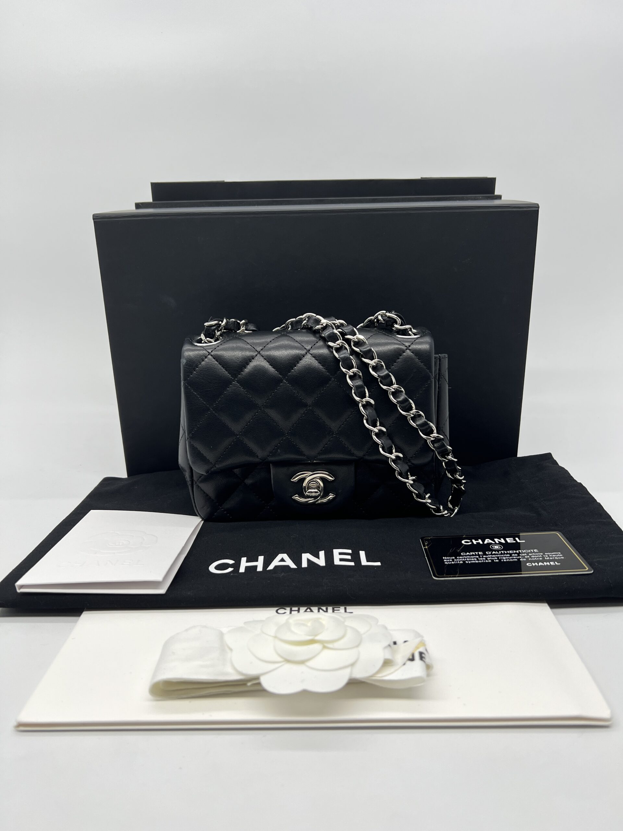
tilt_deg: -15.6
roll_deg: +1.6
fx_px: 624
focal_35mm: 26
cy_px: 416
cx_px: 312
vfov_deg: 67.3
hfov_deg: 53.1
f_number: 1.5
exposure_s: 1/171
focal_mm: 5.7
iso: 40
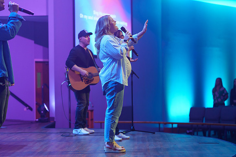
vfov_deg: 13.4
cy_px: 78
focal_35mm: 102
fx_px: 669
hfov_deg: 20.0
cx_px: 118
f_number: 2.8
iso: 1600
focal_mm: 102
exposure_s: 1/200
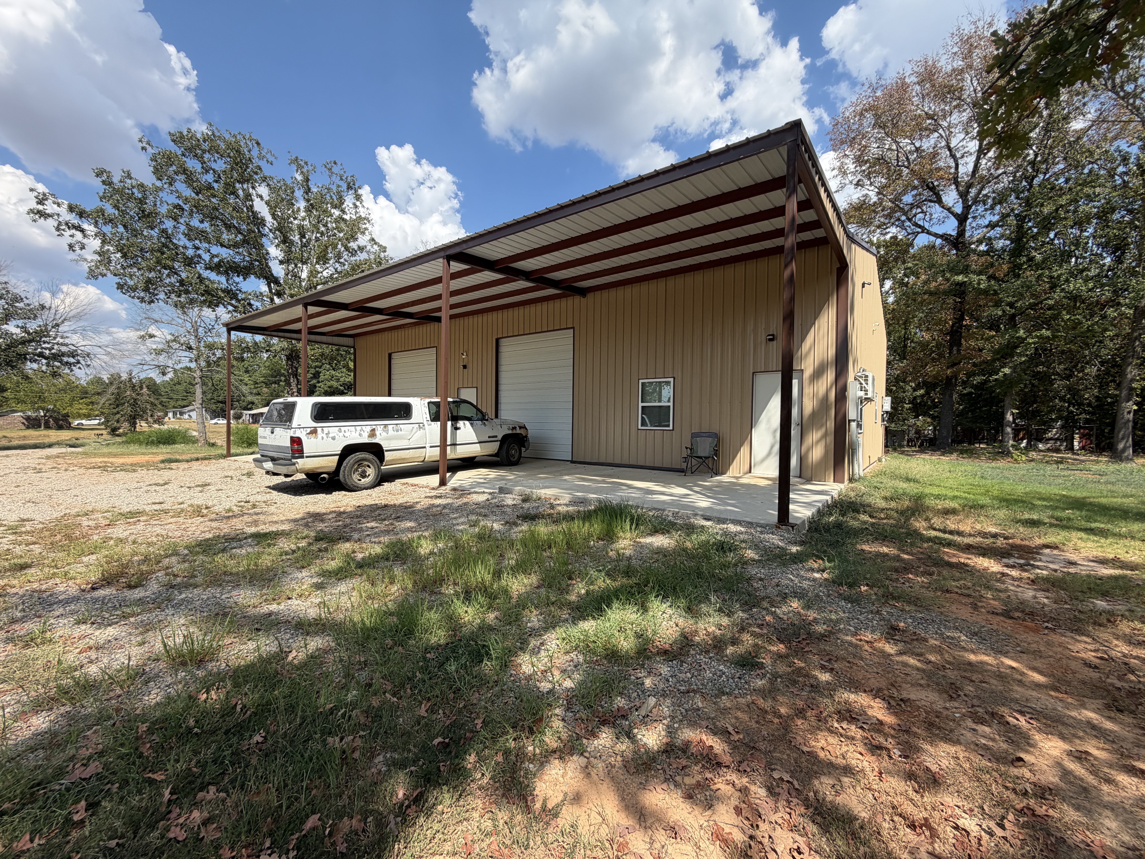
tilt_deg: -1.0
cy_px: 430
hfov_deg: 102.1
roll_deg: -0.3
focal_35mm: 14
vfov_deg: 85.7
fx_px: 463
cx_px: 572
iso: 32
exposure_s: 1/770
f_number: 2.2
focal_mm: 2.22
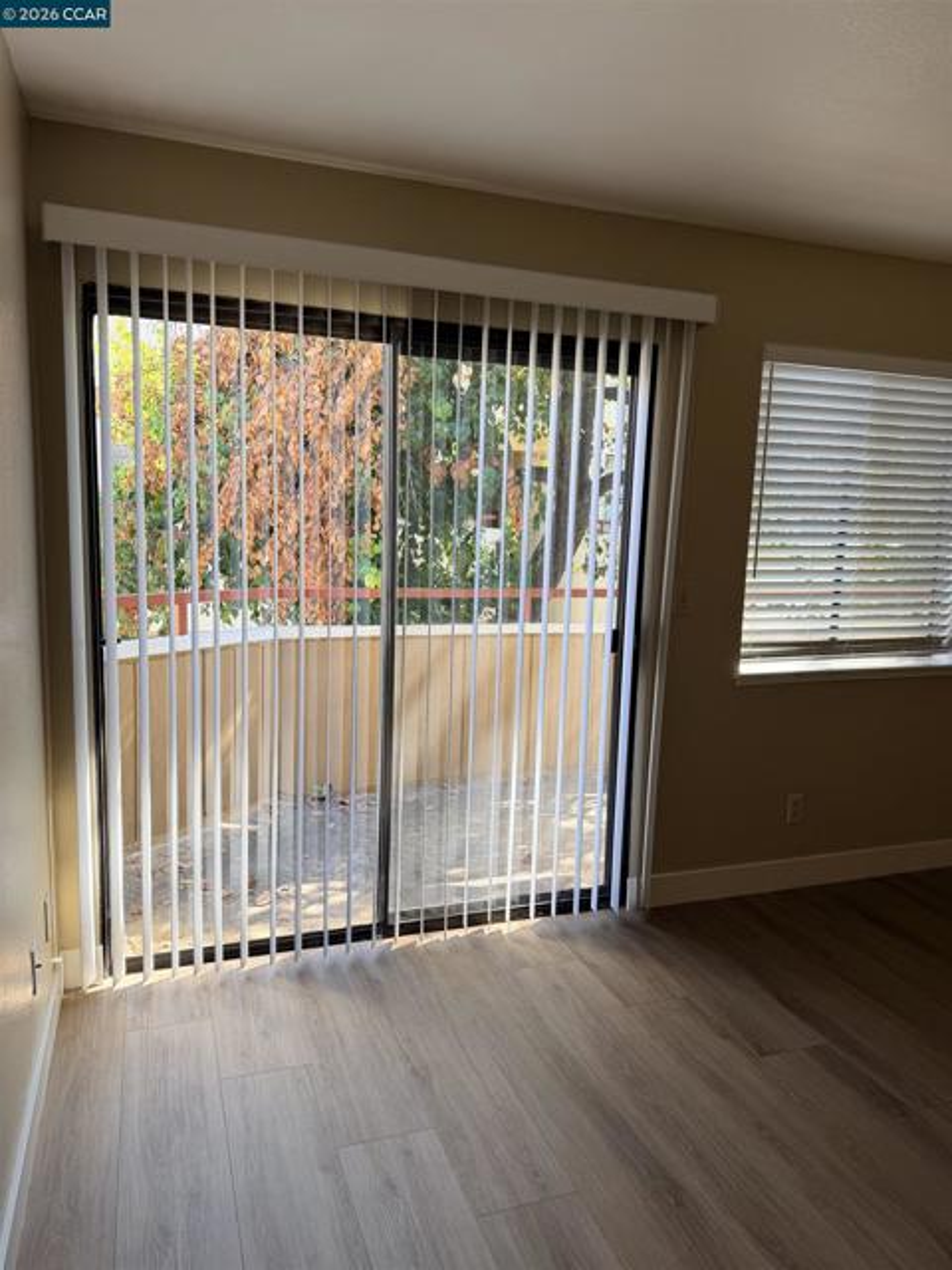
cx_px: 476
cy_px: 635
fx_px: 880
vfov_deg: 71.6
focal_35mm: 24
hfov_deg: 56.8
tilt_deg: -8.1
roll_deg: -2.3
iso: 64
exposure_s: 1/140
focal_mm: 6.76
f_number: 1.78
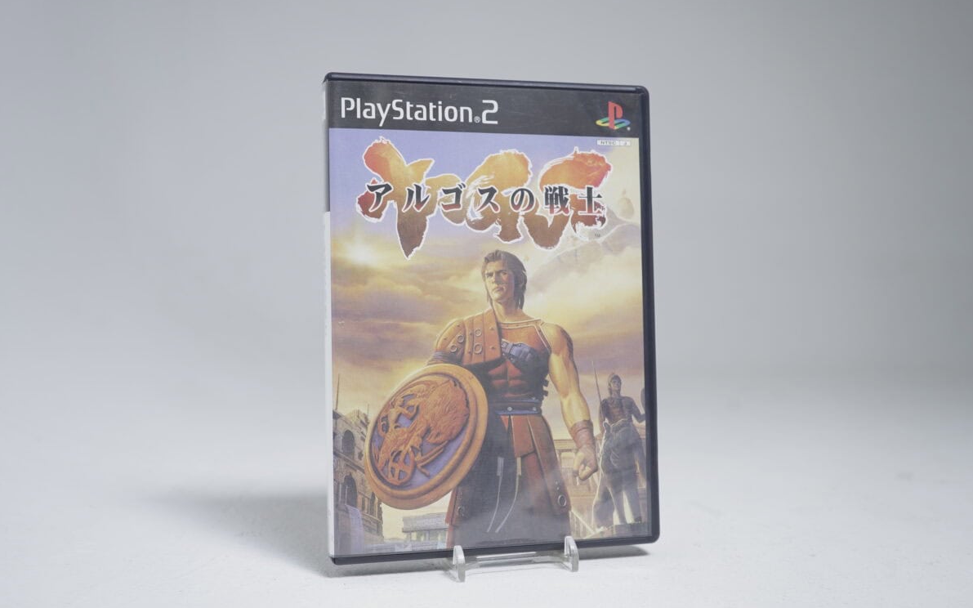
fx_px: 1008
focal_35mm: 38
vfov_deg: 33.6
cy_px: 309
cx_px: 489
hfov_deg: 51.5
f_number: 5.6
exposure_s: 1/25
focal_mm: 37
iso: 640
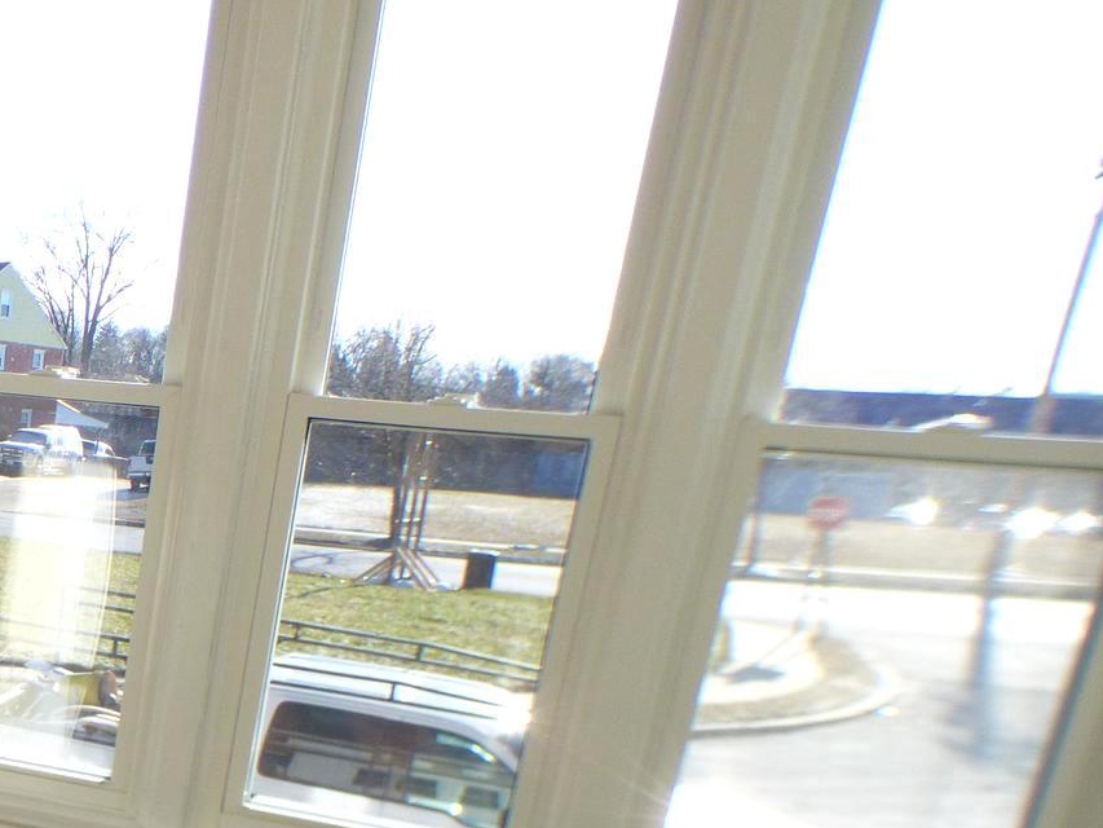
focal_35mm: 48
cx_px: -164
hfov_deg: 33.5
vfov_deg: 28.4
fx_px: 1530
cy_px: 827
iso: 100
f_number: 2.8
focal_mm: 3.58
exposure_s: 1/500
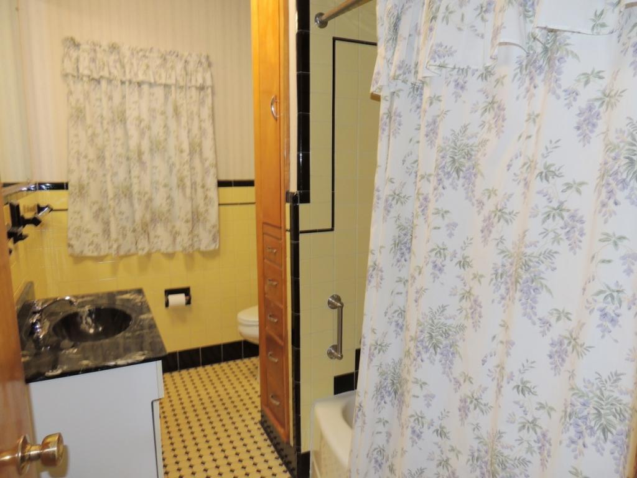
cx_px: 318
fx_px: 442
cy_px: 239
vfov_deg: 56.8
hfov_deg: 71.6
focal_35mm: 24
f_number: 3
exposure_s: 1/30
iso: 200
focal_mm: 4.3
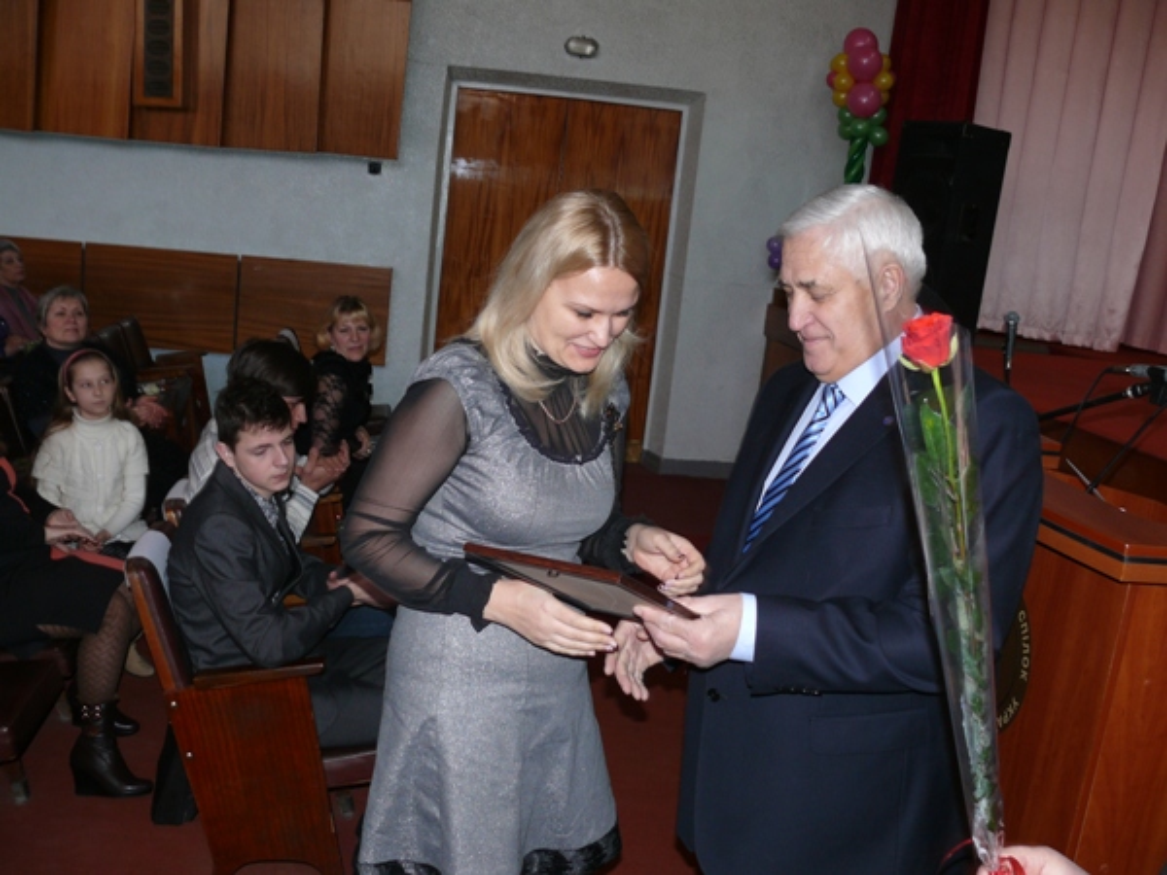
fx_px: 1180
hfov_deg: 52.6
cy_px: 438
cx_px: 584
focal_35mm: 35
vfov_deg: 40.7
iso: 100
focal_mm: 7.5
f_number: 2.8
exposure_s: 1/30
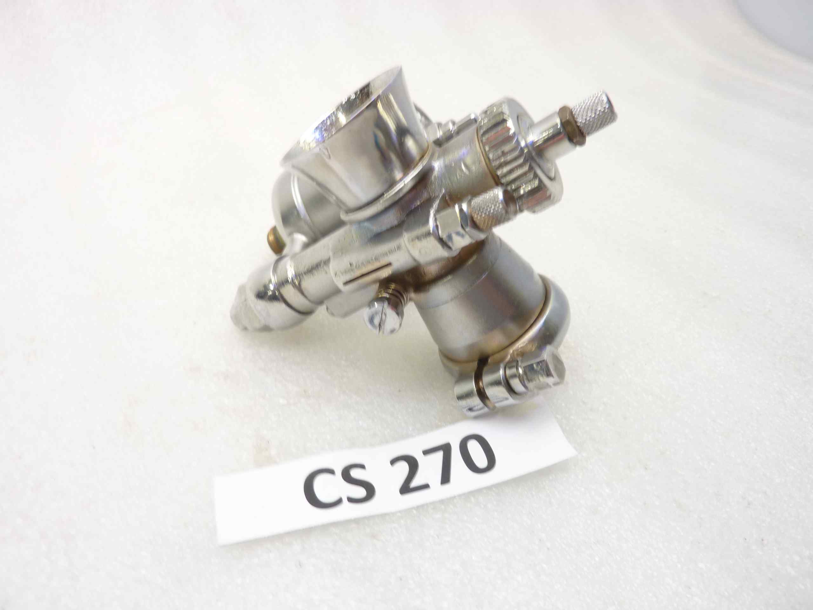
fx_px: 587
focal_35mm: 25
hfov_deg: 69.4
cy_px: 305
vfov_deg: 54.9
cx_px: 406
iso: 80
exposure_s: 1/13
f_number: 3.3
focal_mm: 4.1
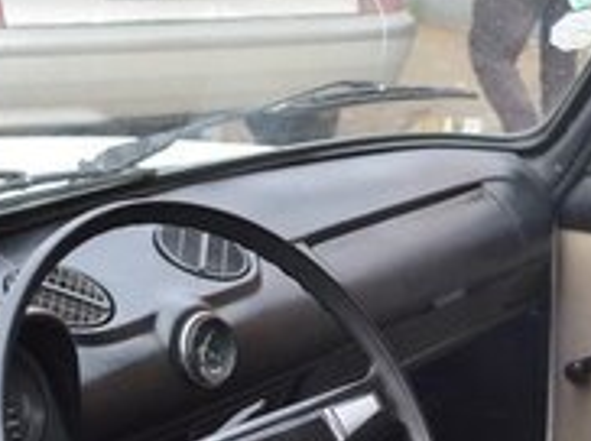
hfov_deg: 20.8
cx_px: 399
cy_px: 530
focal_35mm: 94
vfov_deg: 15.1
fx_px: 1603
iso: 500
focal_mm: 18
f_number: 4
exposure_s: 1/1000
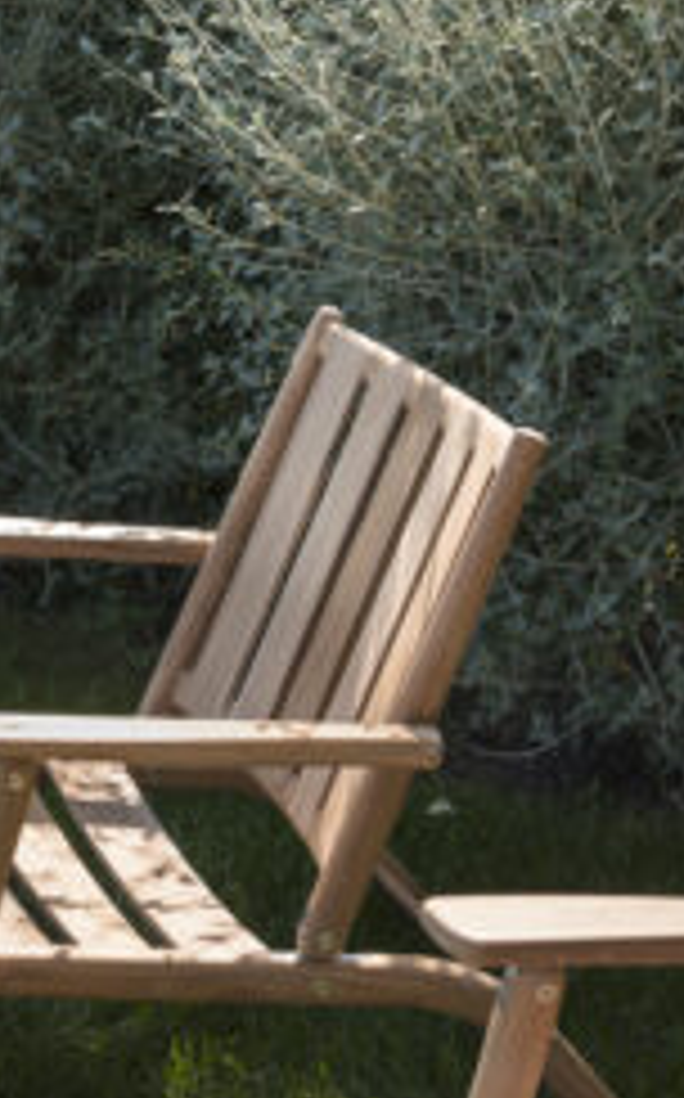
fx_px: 3378
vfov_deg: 18.5
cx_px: 153
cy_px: 526
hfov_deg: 11.5
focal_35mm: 113
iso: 100
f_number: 6.3
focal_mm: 60
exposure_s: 1/200
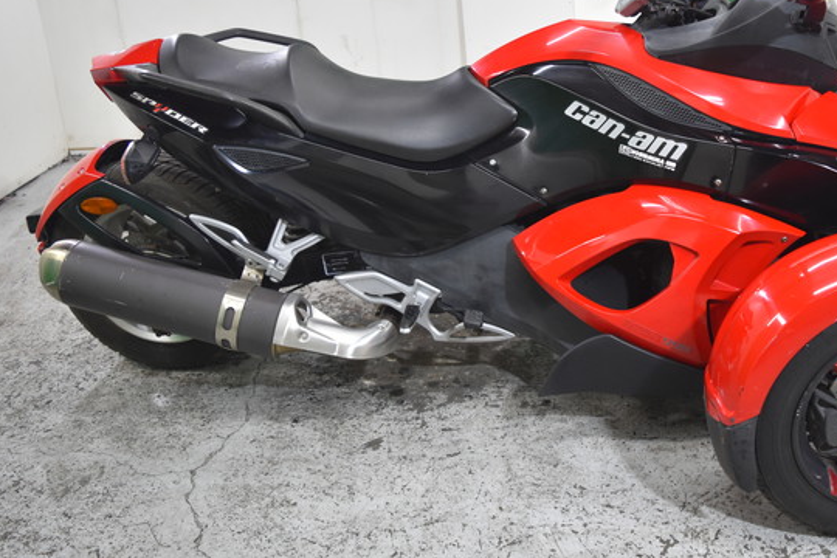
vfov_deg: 36.7
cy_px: 225
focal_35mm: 36
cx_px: 524
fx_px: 837
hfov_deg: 52.6
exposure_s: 1/60
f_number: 3.5
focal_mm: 18
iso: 900
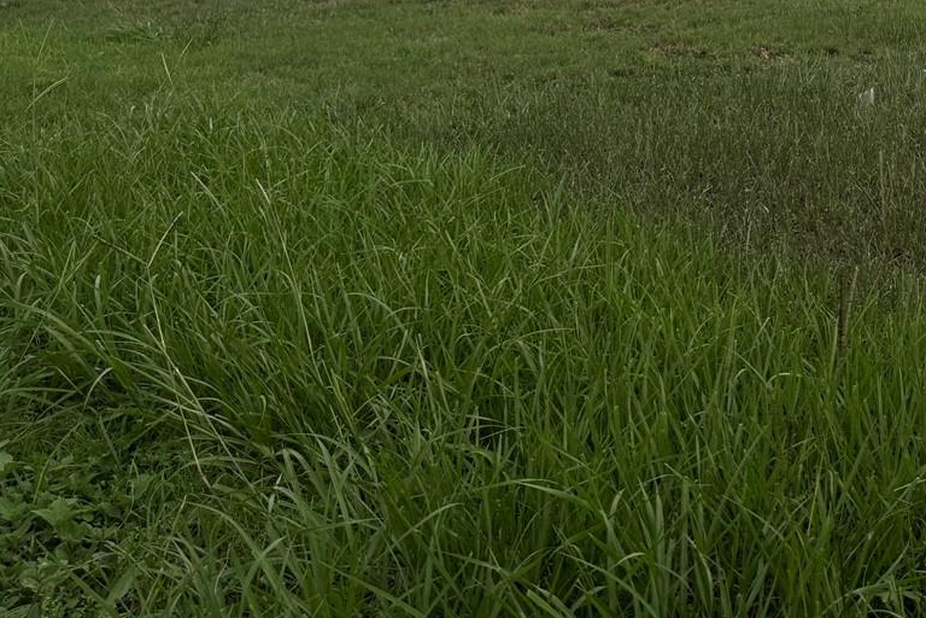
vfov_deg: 24.8
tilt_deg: -6.8
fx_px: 1337
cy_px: 8
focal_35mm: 52
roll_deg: +0.8
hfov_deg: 34.8
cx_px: 915
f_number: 1.78
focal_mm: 6.76
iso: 80
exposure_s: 1/2710
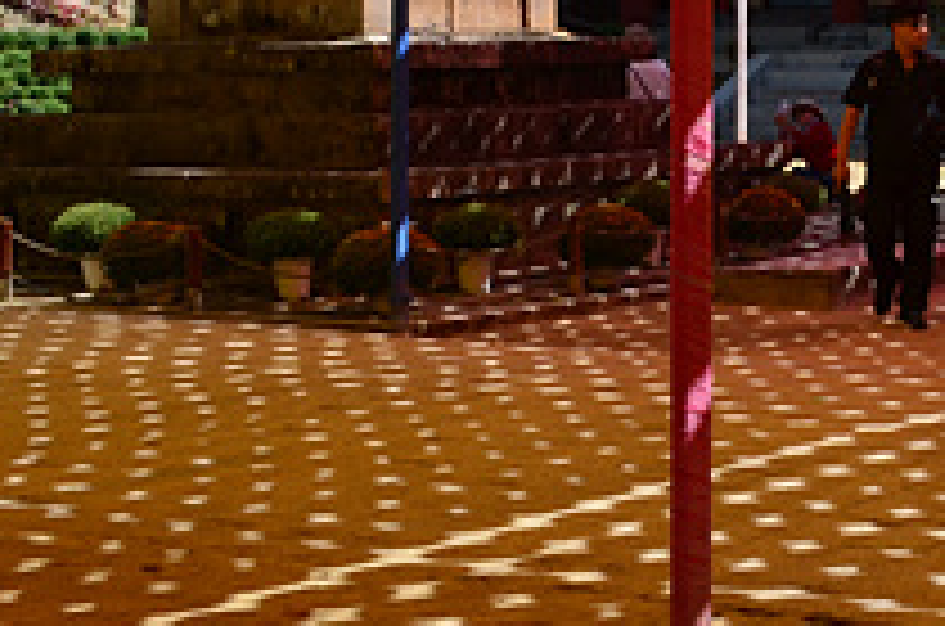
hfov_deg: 19.7
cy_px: -194
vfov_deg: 13.1
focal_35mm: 100
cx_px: 1012
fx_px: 2619
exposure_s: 1/320
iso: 200
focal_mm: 20
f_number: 10
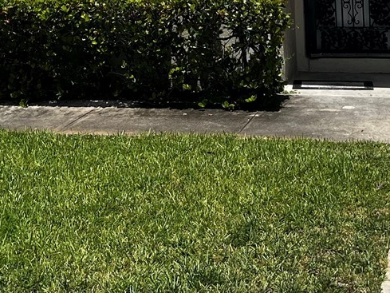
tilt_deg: +3.0
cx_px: 187
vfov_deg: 16.2
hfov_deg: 23.0
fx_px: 958
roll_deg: +1.8
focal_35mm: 85
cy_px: -121
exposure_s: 1/6993
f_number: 1.5
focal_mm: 5.7
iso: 50
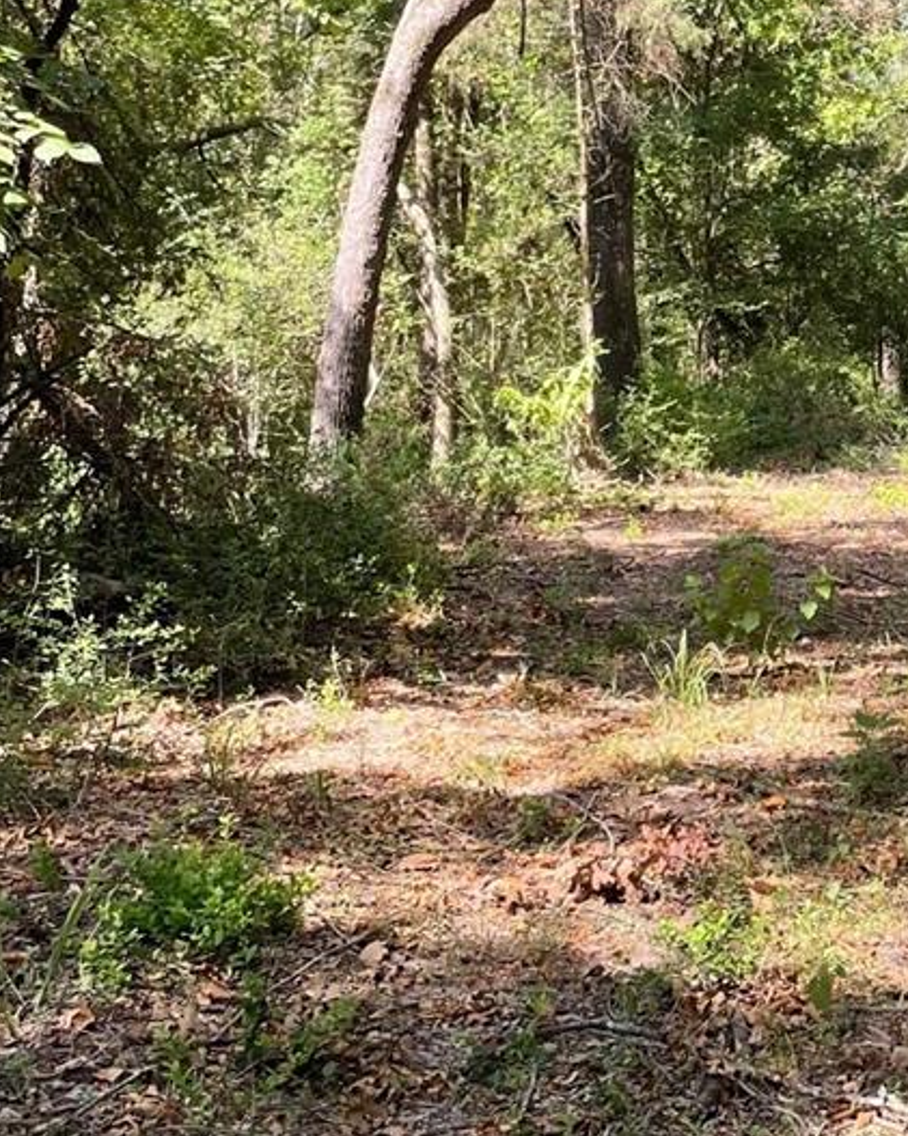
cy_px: 149
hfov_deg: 19.9
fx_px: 2488
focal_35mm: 74
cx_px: 960
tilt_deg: +5.4
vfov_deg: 25.1
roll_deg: +0.5
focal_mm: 4.2
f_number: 1.6
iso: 32
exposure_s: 1/298
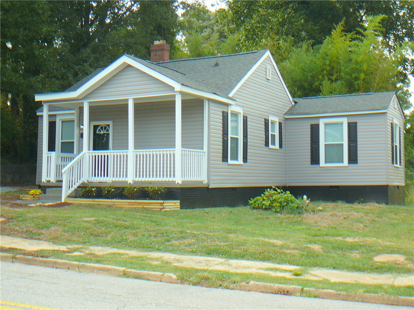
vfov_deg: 30.9
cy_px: 155
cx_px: 207
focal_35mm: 47
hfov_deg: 40.4
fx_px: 562
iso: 80
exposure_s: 1/200
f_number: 3.3
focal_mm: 7
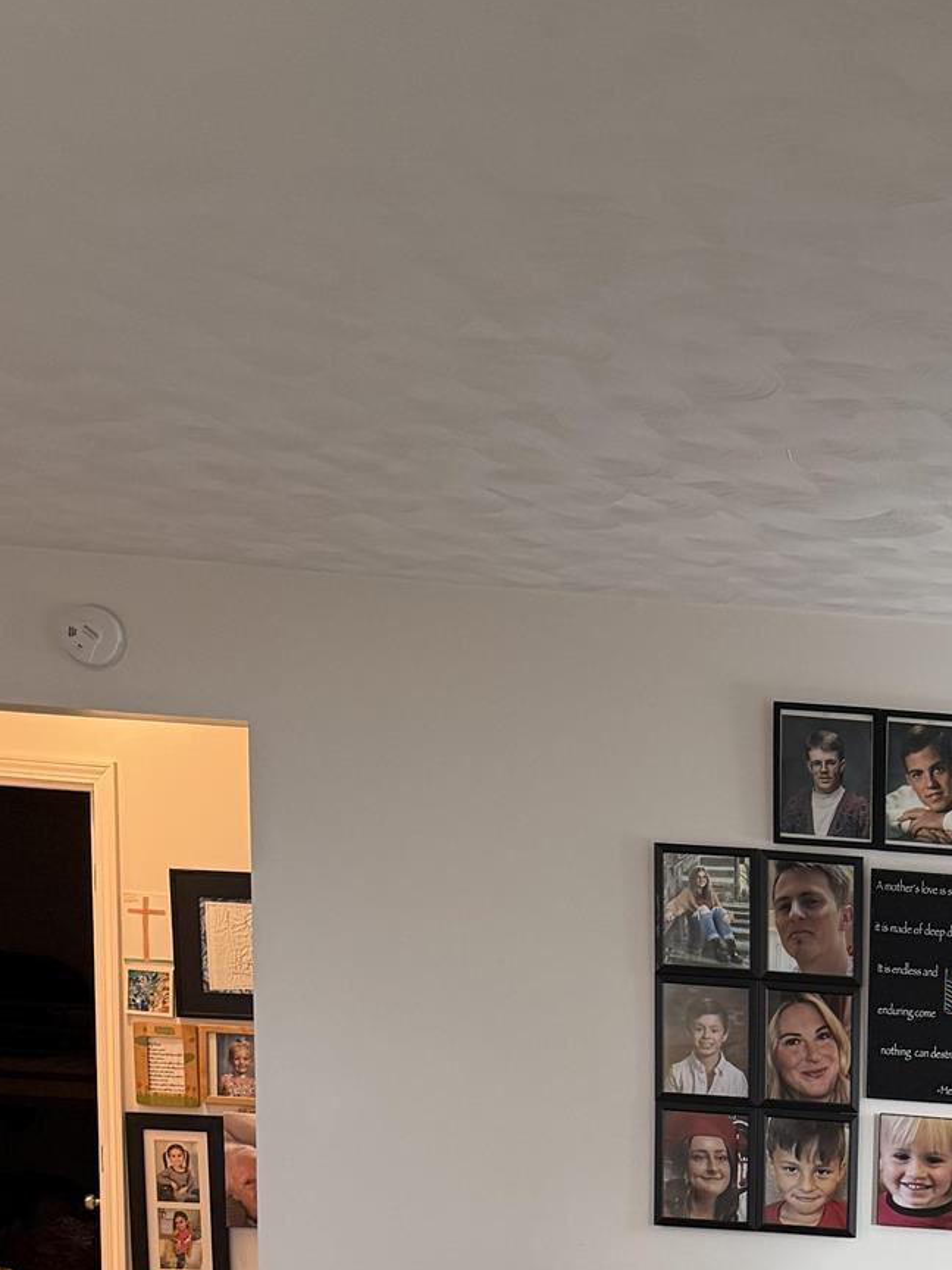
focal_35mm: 64
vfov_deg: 26.3
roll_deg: -4.5
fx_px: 2347
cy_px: 1590
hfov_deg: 21.1
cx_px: 1199
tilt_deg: -10.8
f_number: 1.78
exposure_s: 1/60
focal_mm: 6.76
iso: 160
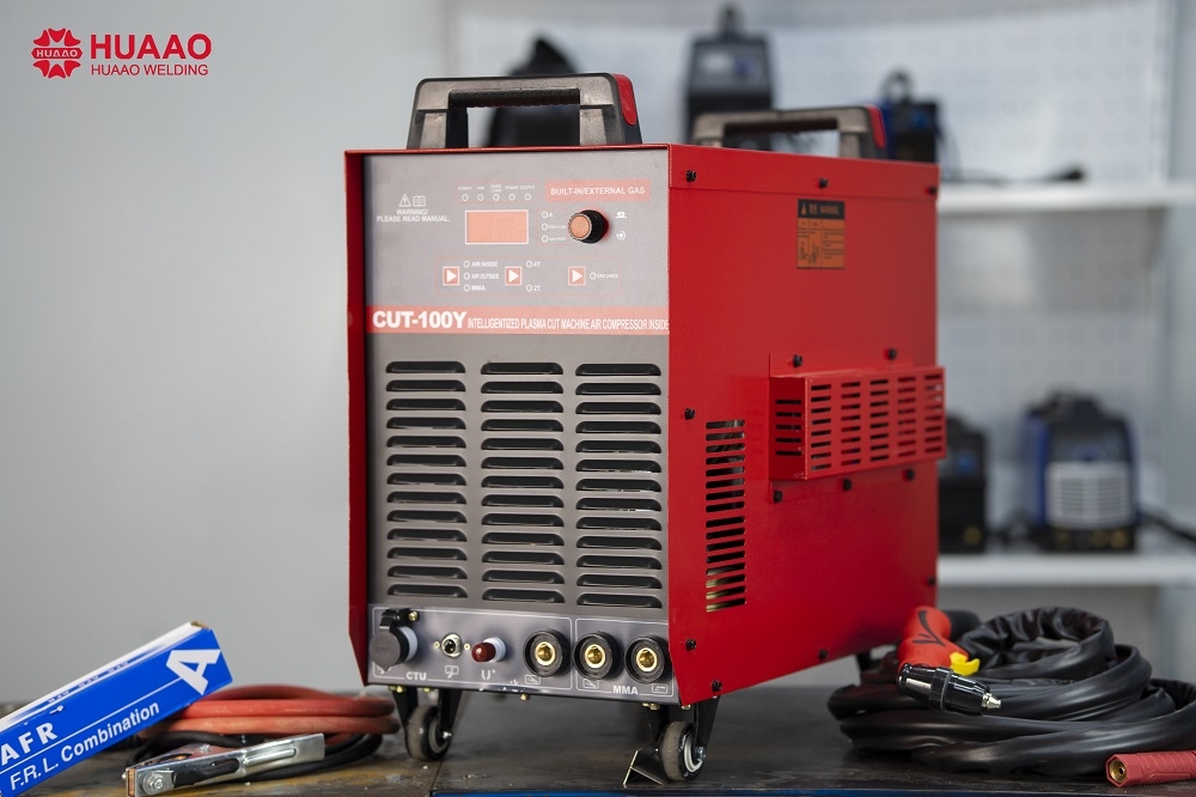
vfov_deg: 16.3
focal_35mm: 84
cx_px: 598
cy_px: 398
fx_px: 2790
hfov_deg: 24.2
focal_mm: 56
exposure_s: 1/125
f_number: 1.8
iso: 125
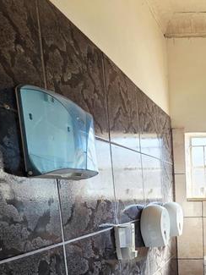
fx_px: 254
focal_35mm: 32
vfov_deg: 52.2
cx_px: 240
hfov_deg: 35.8
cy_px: 229
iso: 100
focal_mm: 2.2
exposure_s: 1/101
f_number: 1.9
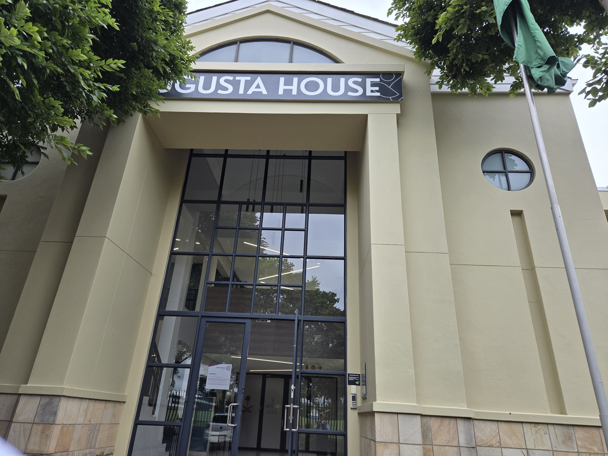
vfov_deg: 58.9
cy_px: 228
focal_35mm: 23
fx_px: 404
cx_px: 304
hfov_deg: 73.9
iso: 80
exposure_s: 1/1588
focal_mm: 5.4
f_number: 1.8
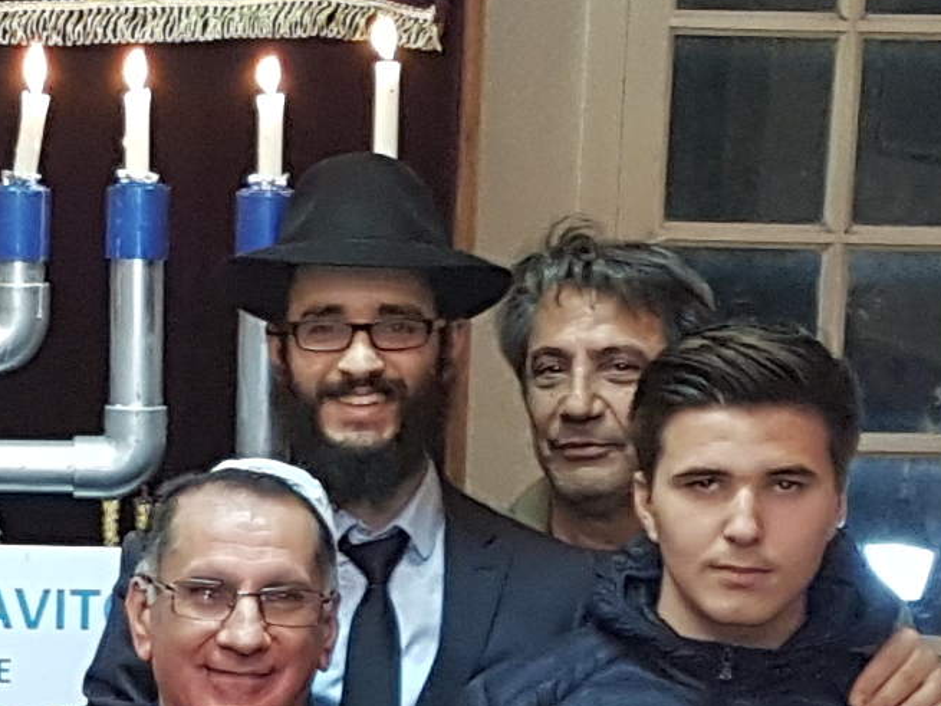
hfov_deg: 12.3
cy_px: 669
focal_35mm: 160
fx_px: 4349
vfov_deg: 9.2
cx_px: 157
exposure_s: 1/25
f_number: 1.7
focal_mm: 4.2
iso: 160
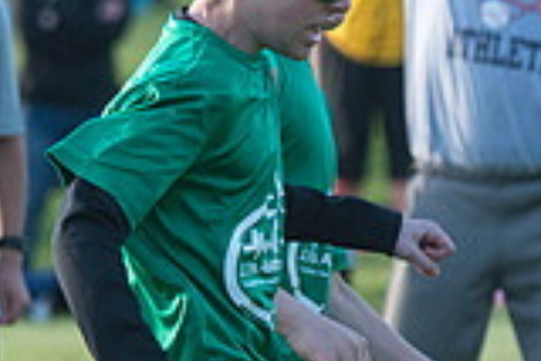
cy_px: 431
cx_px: 396
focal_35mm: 921
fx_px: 13853
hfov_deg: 2.2
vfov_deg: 1.5
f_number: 7.1
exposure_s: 1/800
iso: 1600
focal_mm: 220
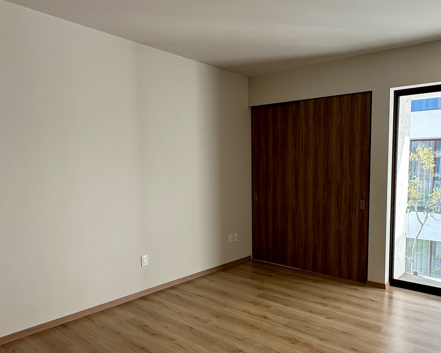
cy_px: 197
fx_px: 339
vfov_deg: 54.8
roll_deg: -0.5
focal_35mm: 26
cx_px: 288
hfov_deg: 64.6
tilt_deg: -5.1
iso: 40
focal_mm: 2.22
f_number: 2.2
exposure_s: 1/135
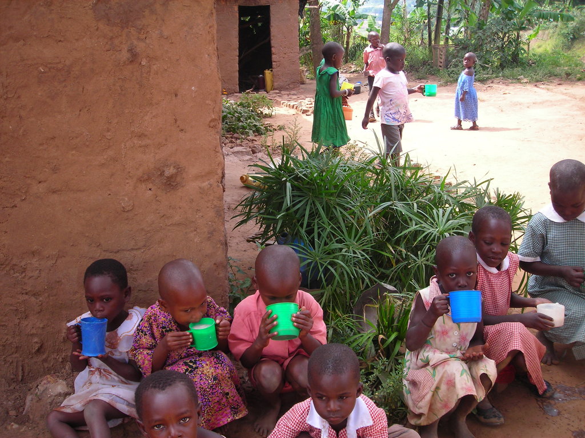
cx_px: 292
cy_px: 219
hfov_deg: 49.0
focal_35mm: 38
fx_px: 642
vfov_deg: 37.7
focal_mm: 6.3
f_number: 3.2
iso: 50
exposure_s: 1/119
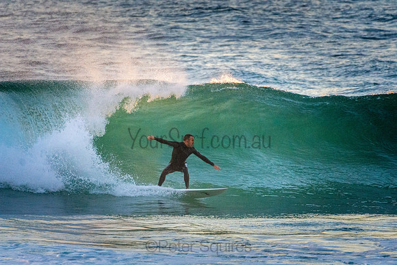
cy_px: 132
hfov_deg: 2.7
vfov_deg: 1.8
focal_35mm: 750
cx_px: 198
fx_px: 8272
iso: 3200
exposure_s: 1/1600
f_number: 5.6
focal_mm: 500
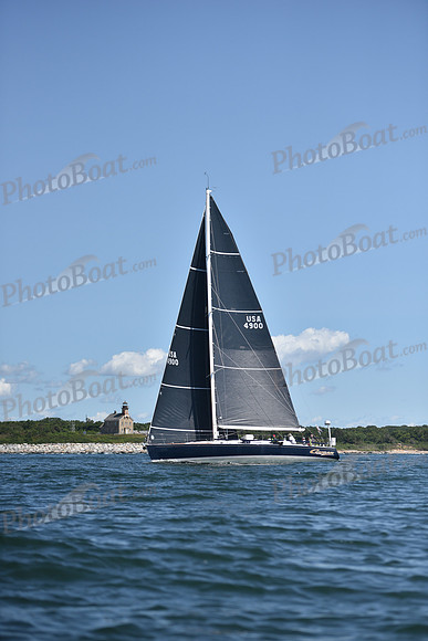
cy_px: 320
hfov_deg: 14.4
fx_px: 1693
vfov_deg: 21.5
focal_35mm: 95
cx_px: 214
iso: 250
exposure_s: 1/8000
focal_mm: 95
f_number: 3.2
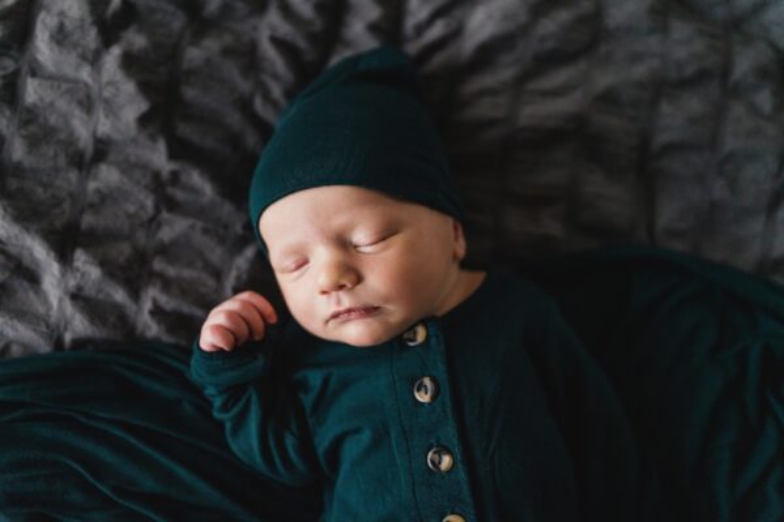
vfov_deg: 37.9
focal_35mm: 35
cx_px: 392
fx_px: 762
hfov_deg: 54.4
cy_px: 261
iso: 2500
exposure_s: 1/2000
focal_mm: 35
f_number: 1.4
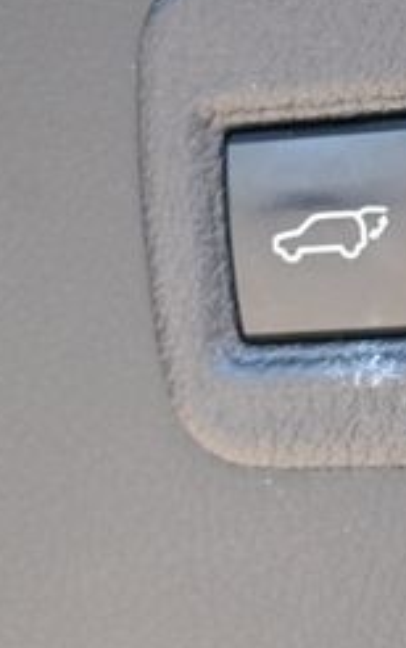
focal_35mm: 135
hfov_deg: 9.6
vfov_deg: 15.5
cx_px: 446
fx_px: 2387
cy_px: 292
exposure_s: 1/125
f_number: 5
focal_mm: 34
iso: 1000
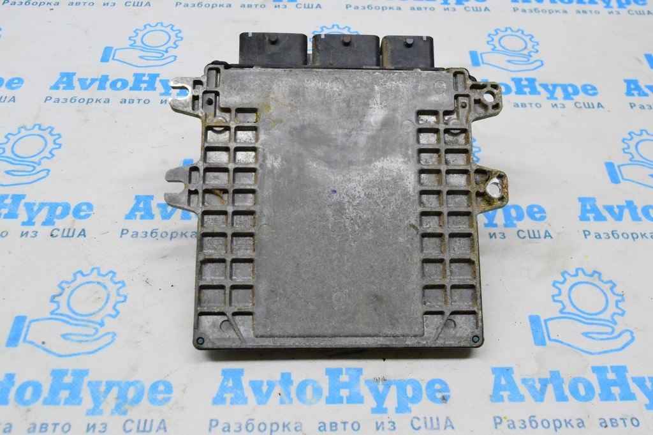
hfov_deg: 53.2
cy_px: 218
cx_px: 326
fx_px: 652
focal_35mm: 36
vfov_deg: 36.8
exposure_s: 1/320
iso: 6400
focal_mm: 24
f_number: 9
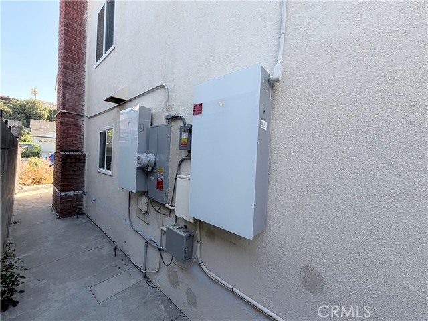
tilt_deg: -1.4
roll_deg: -2.6
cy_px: 160
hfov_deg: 102.1
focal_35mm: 14
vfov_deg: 85.7
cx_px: 214
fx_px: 173
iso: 64
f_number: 2.2
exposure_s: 1/224
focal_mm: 2.22
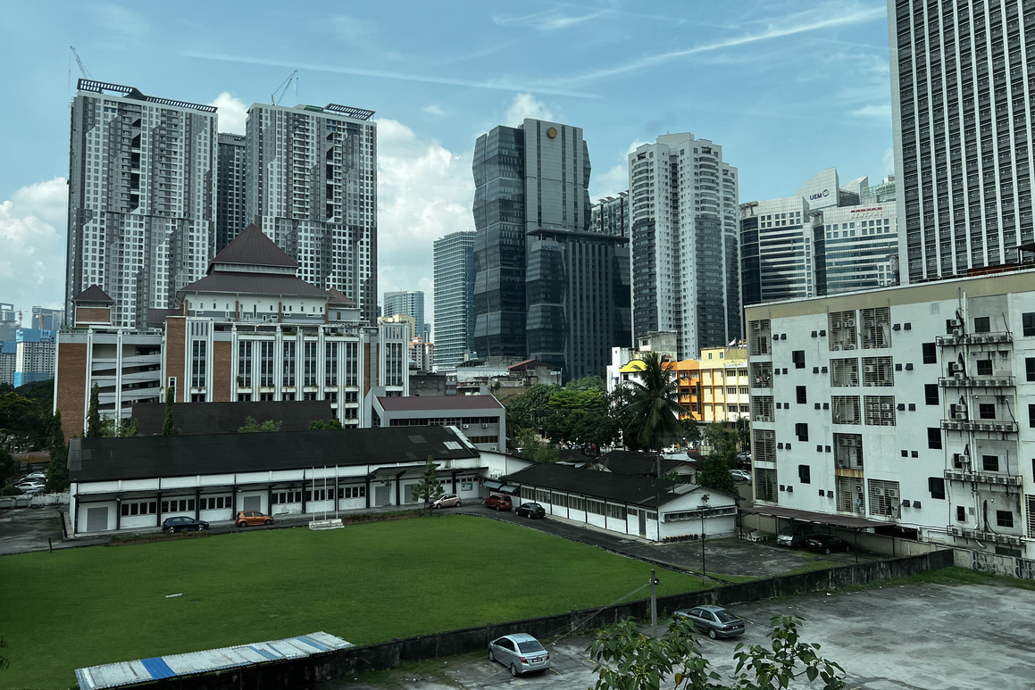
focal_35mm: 28
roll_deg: +1.9
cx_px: 503
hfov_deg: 65.5
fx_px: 805
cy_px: 320
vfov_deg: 46.4
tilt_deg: +4.1
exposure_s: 1/3257
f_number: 1.5
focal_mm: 5.7
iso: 50
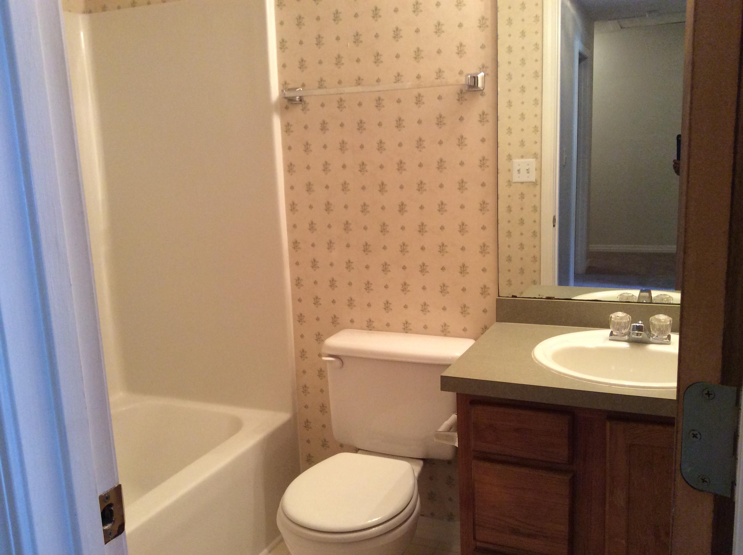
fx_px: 686
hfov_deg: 56.9
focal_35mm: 32
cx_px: 372
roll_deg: +2.7
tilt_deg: -10.8
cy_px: 278
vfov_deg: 44.1
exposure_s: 1/24
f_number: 2.4
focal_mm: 3.3
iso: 125
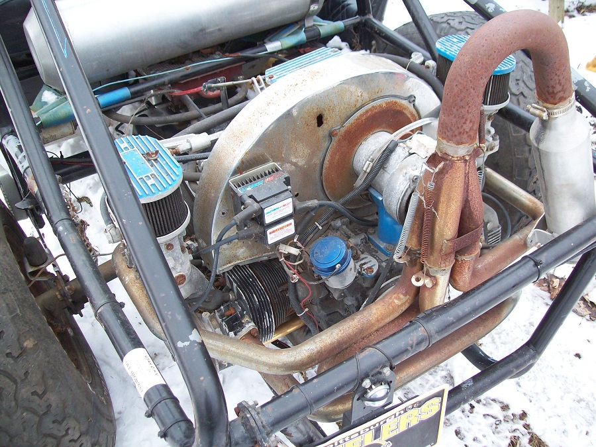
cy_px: 224
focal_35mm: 36
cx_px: 298
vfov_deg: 39.7
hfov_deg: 51.4
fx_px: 620
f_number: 2.7
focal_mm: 6
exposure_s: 1/67
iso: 80
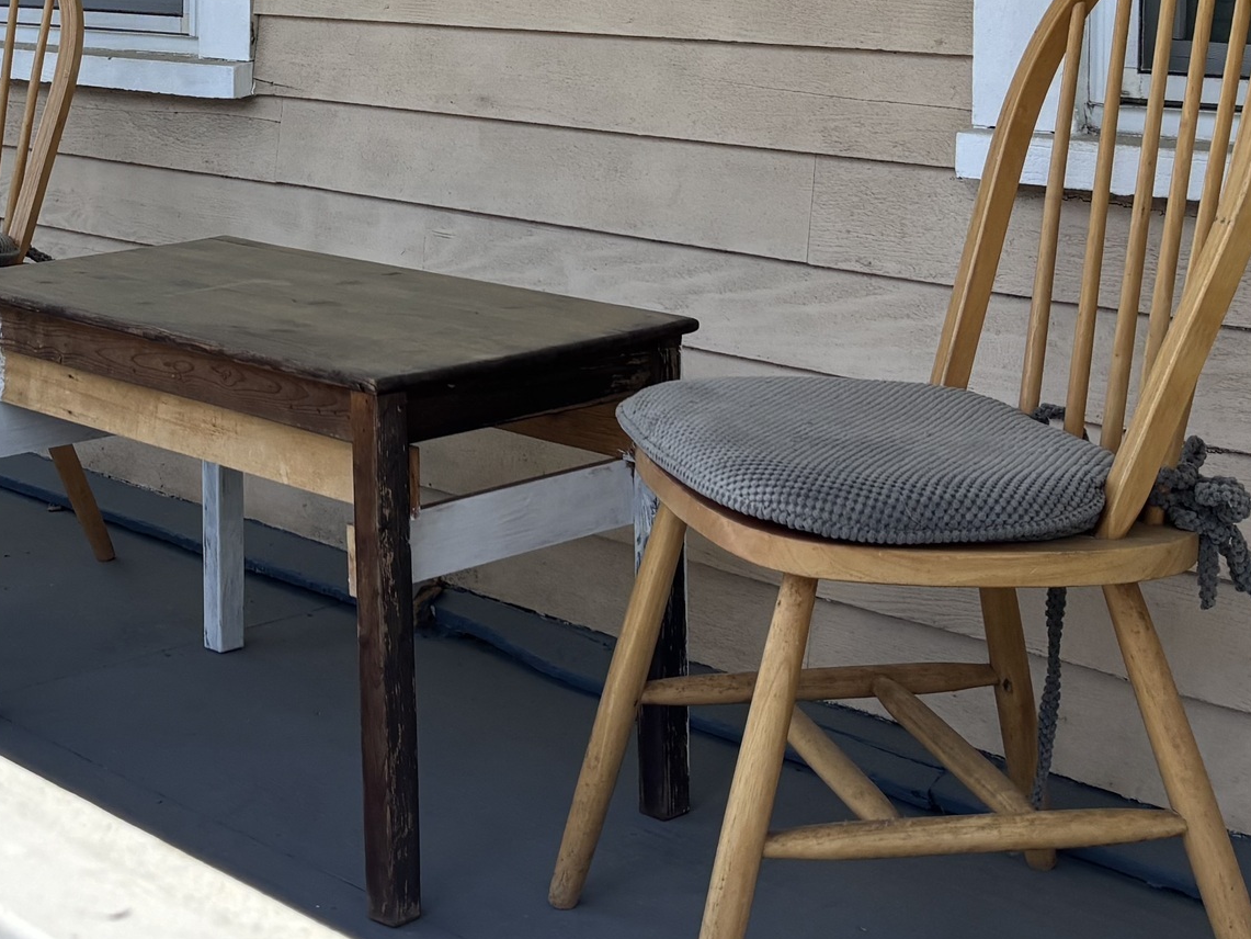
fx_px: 2530
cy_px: -47
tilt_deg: -1.3
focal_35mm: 70
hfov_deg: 27.1
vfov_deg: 20.2
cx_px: 195
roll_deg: -0.3
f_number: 1.6
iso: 50
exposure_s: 1/1667
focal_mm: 5.96
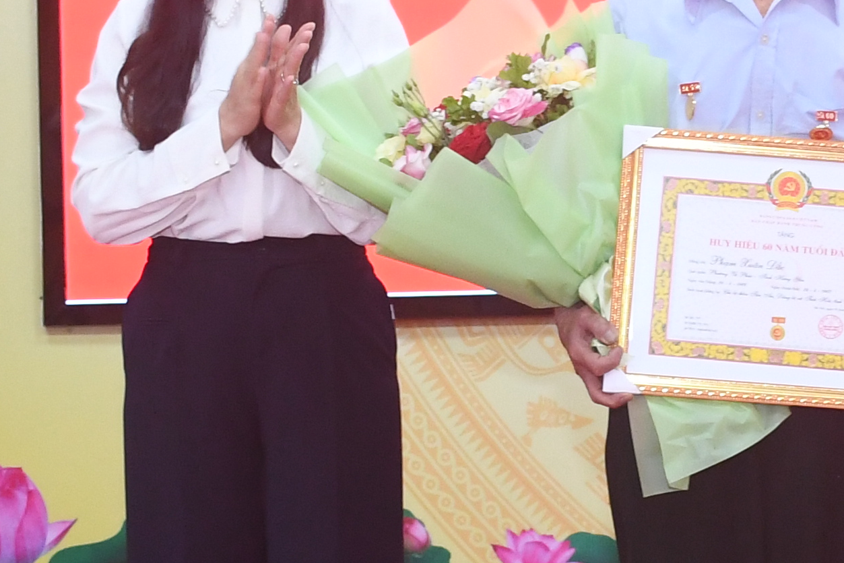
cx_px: 682
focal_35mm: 160
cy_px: 225
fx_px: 3750
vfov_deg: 8.6
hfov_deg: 12.8
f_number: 4.5
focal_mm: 24
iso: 1250
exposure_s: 1/100
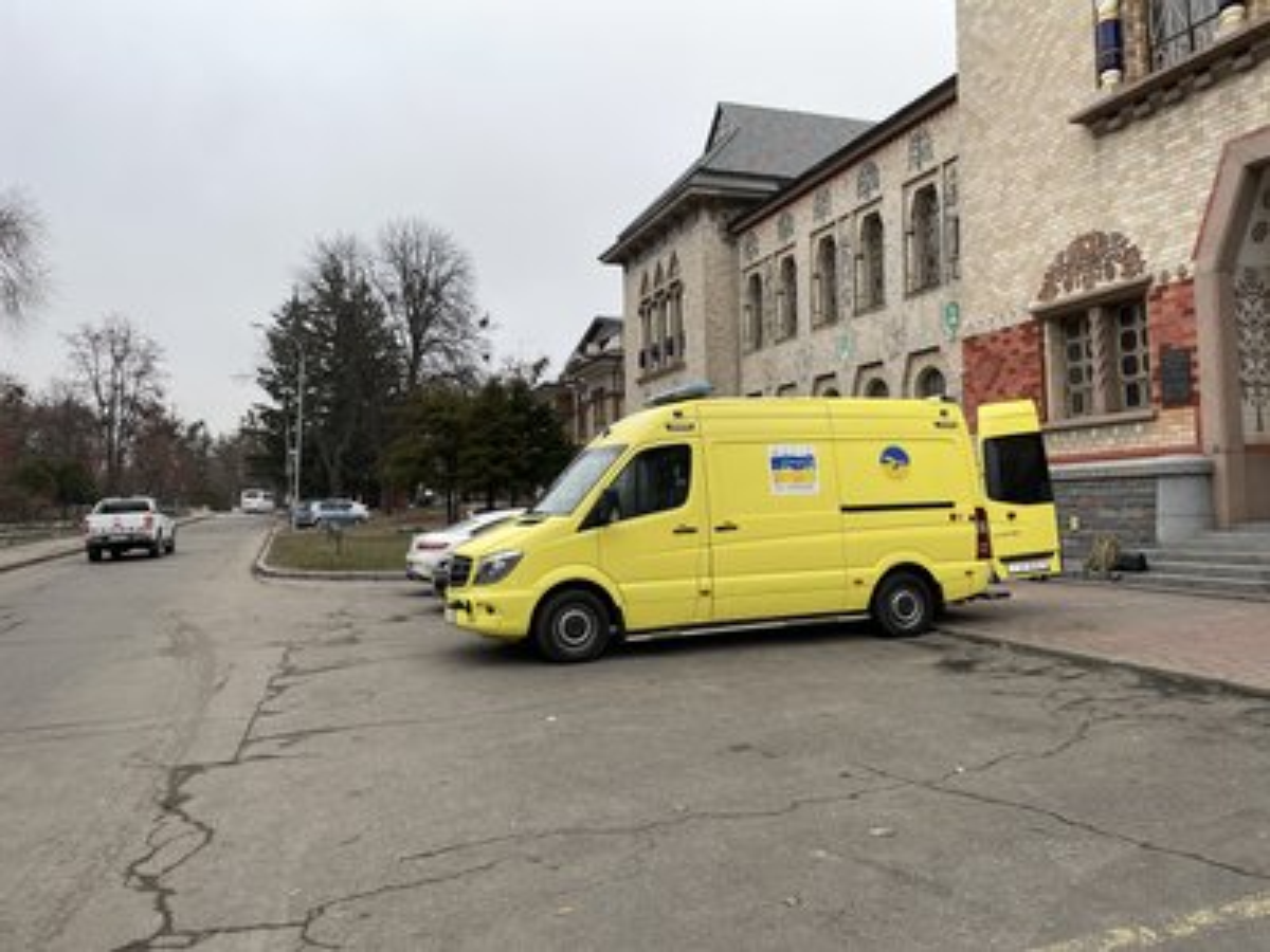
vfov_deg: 53.1
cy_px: 476
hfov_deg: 67.3
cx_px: 635
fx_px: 954
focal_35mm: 26
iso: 32
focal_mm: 4.2
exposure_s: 1/230
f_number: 1.6
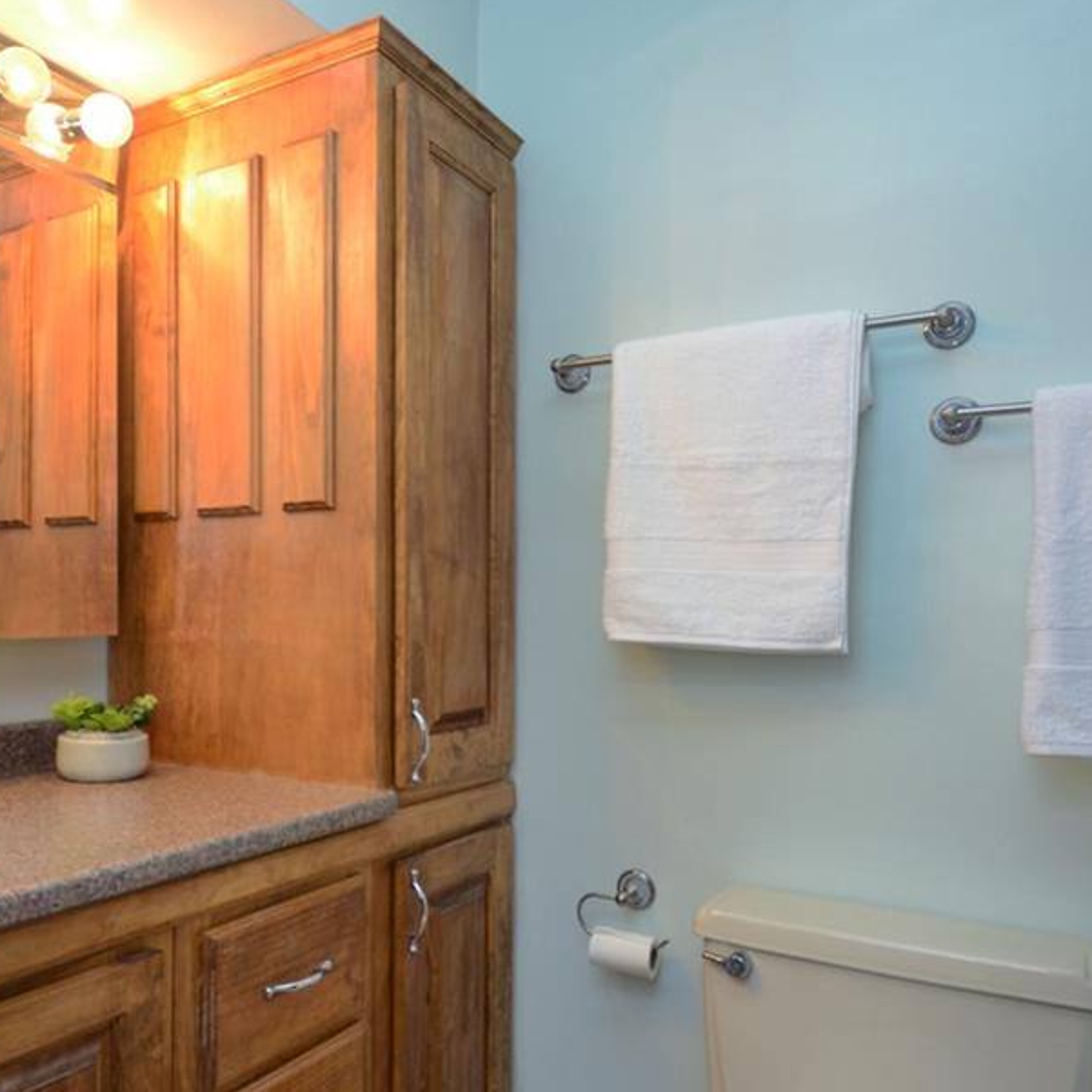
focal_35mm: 26
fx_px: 928
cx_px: 442
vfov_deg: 60.9
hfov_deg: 60.5
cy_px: 575
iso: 800
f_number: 5.6
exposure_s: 1/60
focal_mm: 12
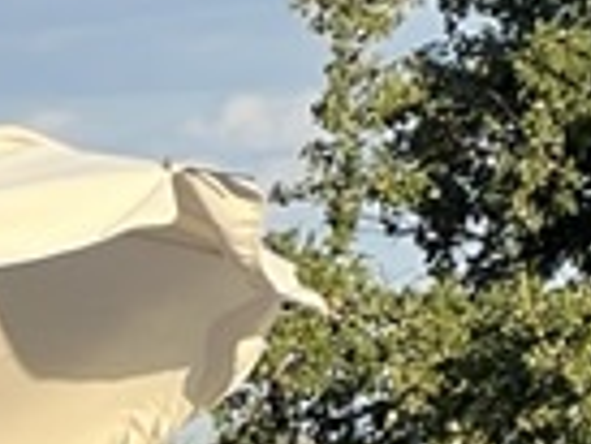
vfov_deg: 2.6
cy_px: 1086
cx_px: -1195
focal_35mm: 574
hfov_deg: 3.4
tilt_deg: -3.6
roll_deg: +1.1
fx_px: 9809
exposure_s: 1/293
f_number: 2.8
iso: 32
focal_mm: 9
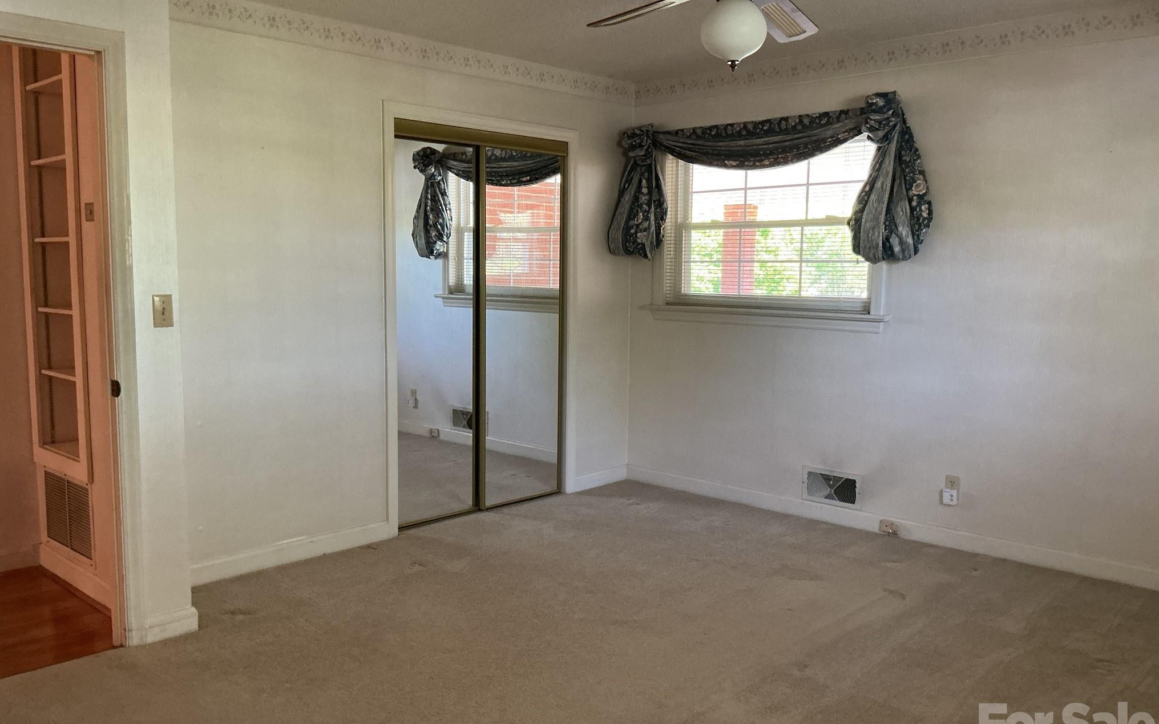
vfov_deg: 40.6
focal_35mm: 31
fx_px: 979
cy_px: 377
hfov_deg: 61.2
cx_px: 576
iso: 250
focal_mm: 3
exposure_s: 1/40
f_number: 1.8
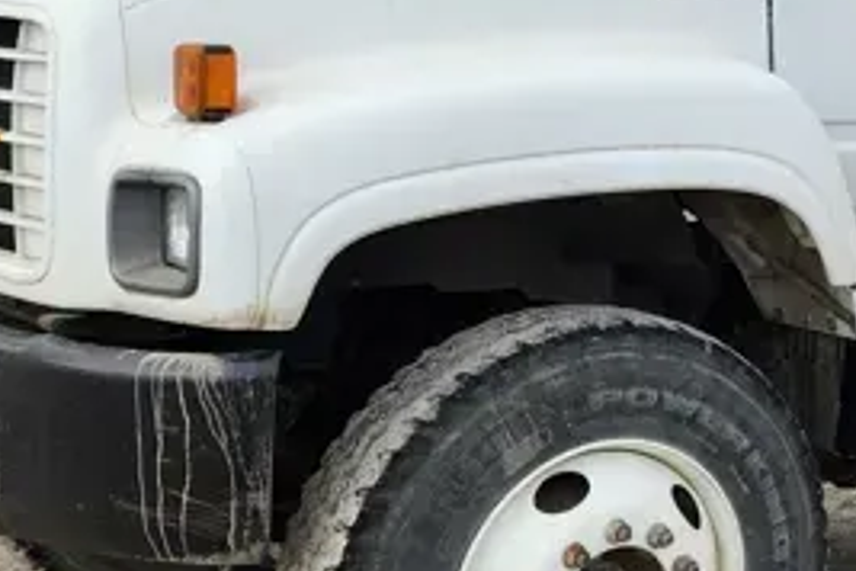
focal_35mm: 86
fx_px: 2045
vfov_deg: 15.8
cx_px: 1106
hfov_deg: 21.4
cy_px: 141
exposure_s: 1/1192
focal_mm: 5.4
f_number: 1.8
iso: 20
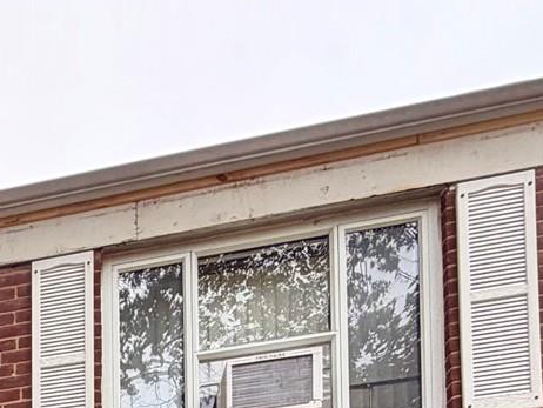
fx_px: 973
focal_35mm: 62
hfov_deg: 25.4
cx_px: -216
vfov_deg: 16.2
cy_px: 885
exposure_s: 1/230
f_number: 2.2
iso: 40
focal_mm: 2.22
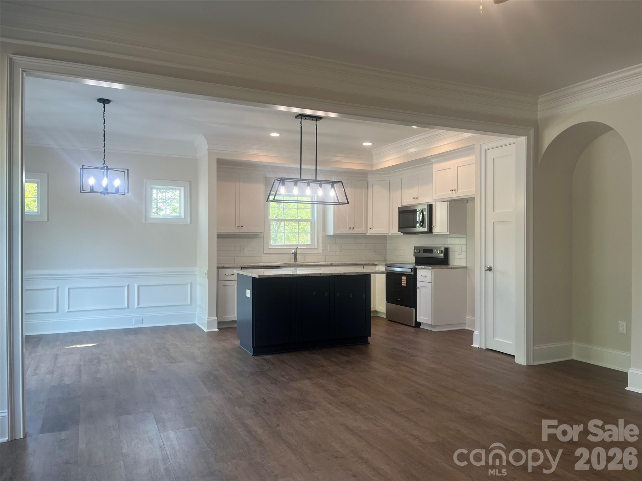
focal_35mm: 26
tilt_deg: -0.5
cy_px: 240
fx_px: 482
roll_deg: +0.0
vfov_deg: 53.1
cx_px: 321
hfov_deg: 67.3
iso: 50
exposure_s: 1/120
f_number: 1.6
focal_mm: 5.1
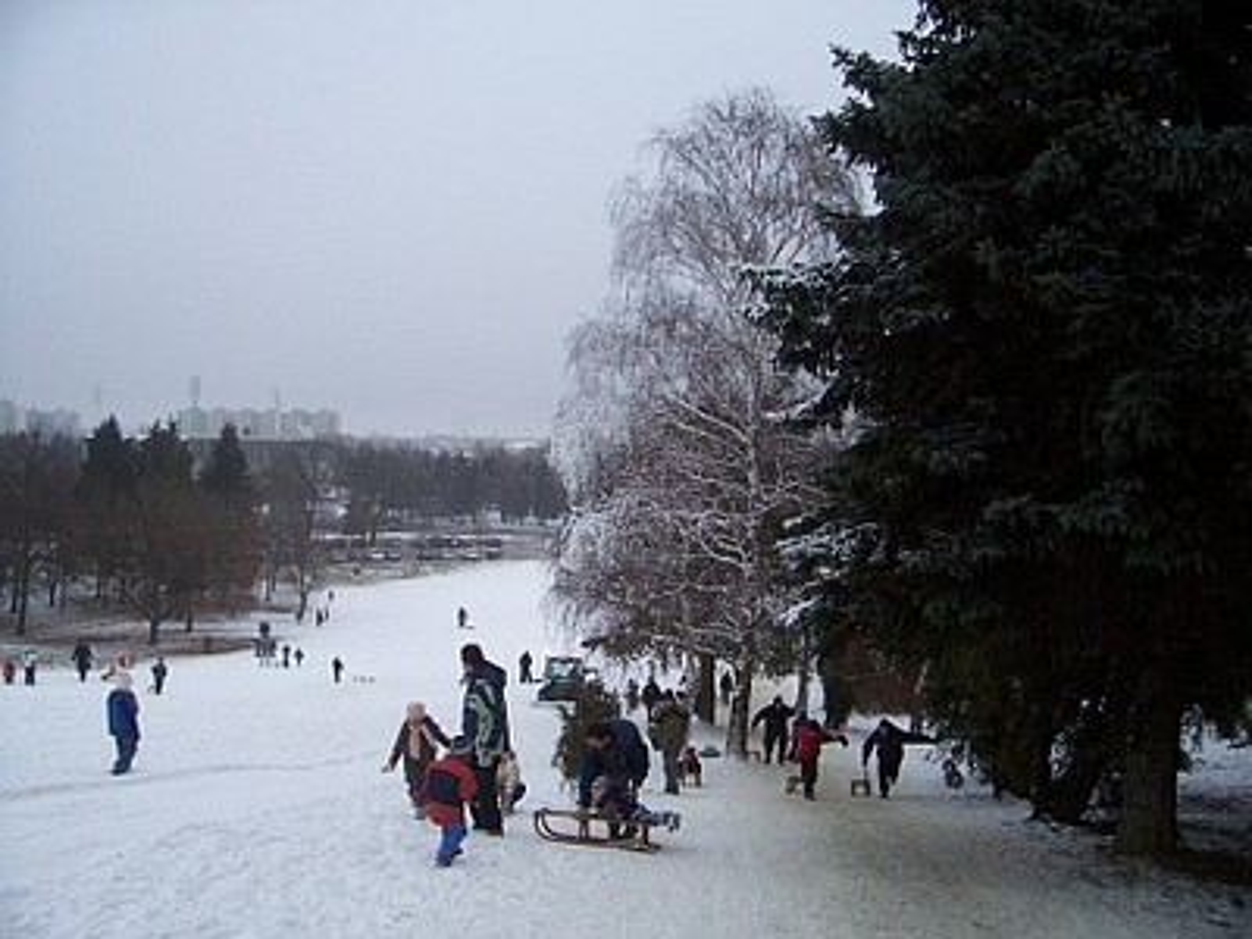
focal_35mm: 34
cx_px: 626
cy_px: 470
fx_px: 1230
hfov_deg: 54.0
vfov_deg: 41.8
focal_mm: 5.6
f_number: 2.7
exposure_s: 1/250
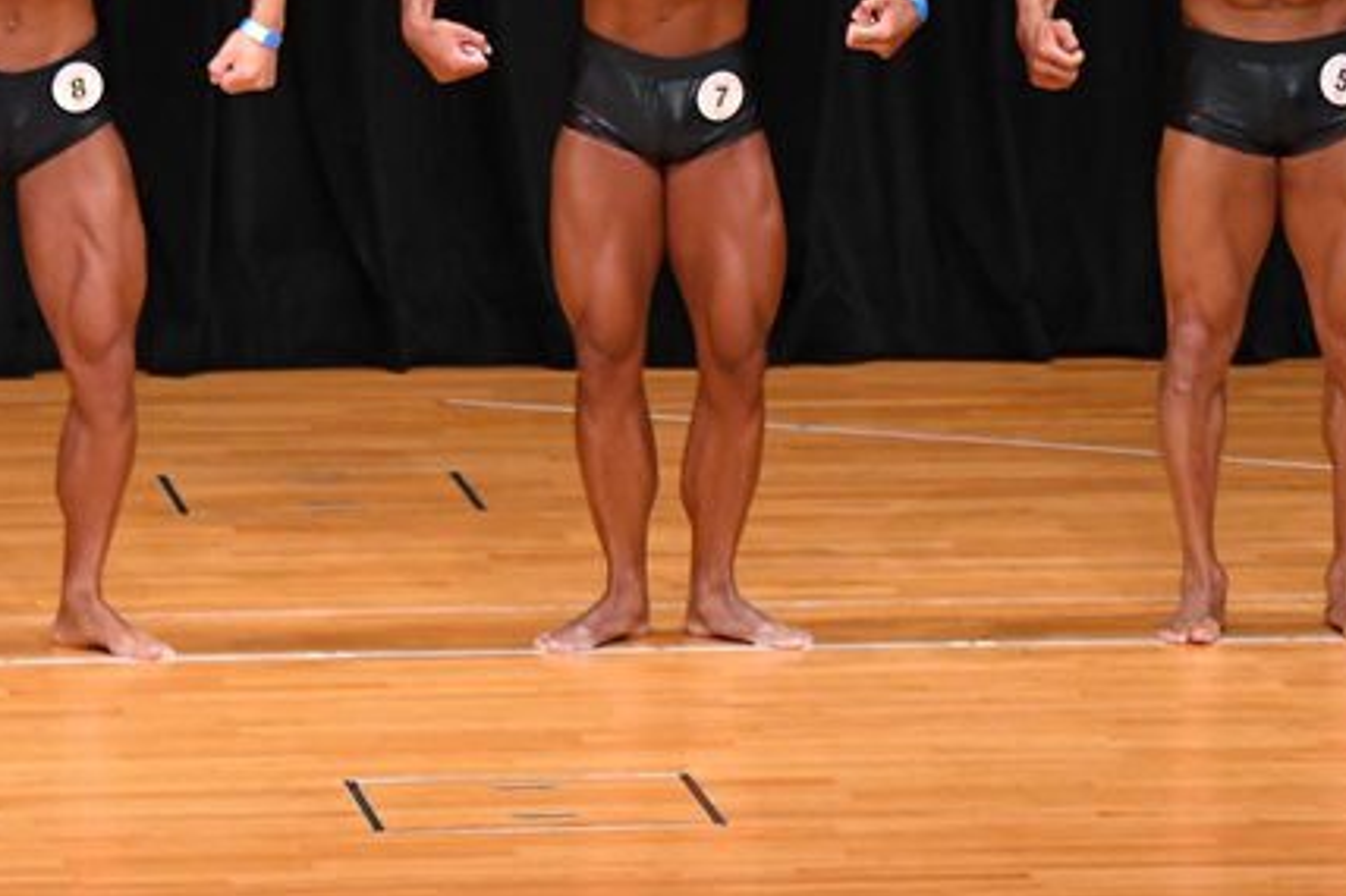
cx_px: 951
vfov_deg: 3.4
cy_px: 154
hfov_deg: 5.1
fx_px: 15211
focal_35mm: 407
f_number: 5.6
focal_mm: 150
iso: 4000
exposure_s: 1/400
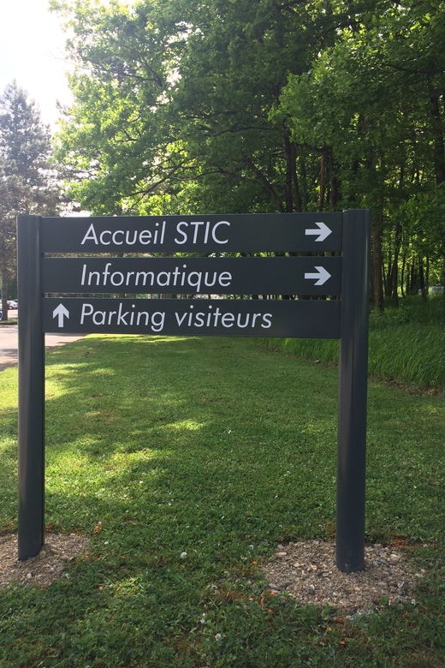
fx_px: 593
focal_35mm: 32
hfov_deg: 41.0
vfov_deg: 58.7
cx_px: 196
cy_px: 337
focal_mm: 4.12
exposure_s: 1/622
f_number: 2.2
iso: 32
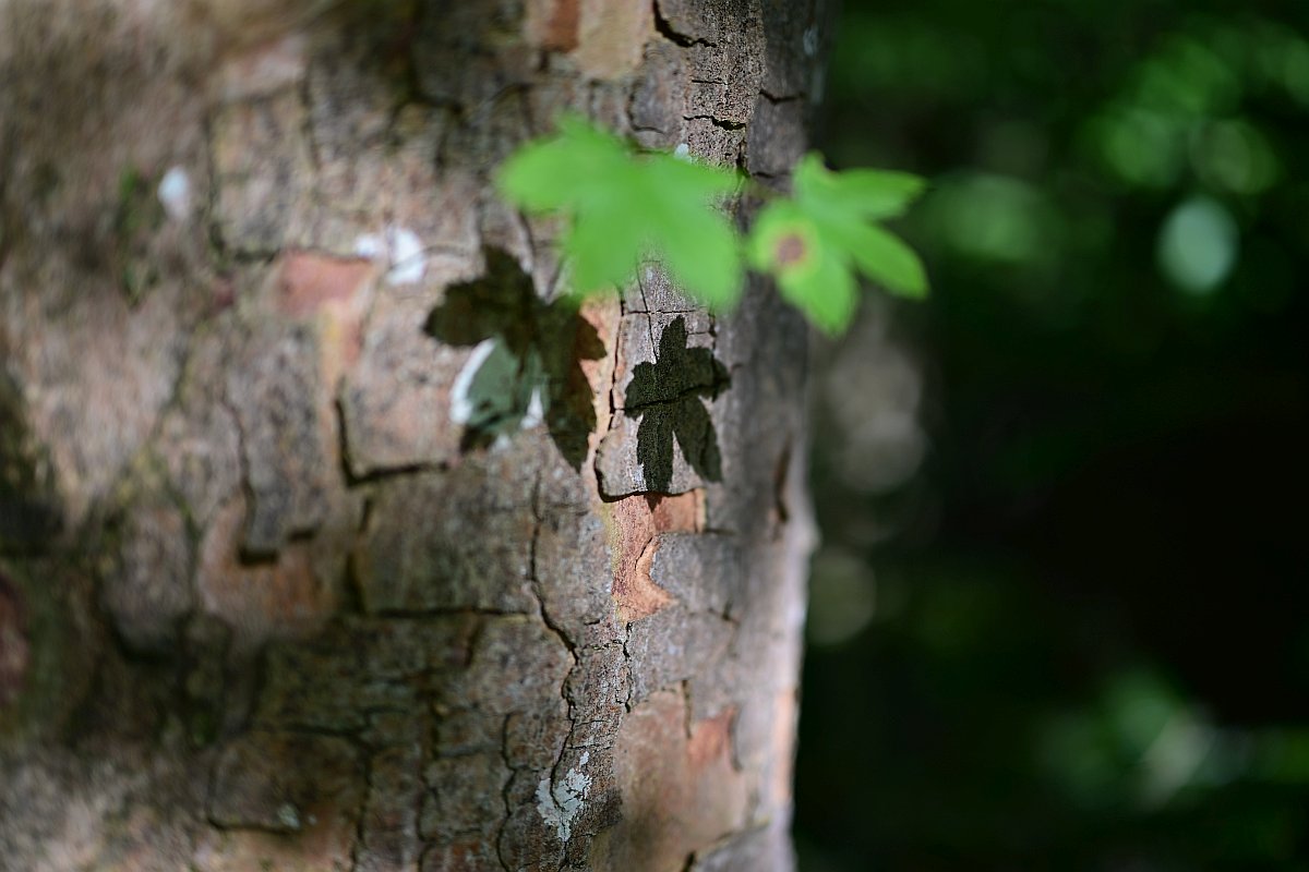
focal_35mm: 50
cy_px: 436
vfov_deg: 27.0
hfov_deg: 39.6
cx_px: 654
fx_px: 1818
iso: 100
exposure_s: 1/640
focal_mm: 50
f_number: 1.2
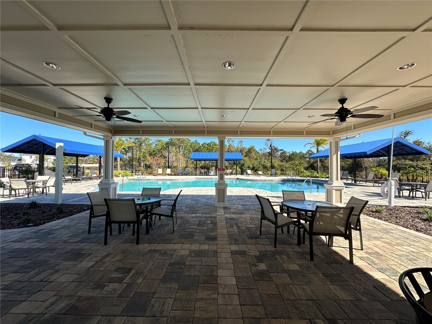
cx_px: 216
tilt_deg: +1.7
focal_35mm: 14
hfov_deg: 102.1
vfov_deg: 85.7
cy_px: 162
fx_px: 175
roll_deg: -0.6
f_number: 2.2
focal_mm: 2.22
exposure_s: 1/1125
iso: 50
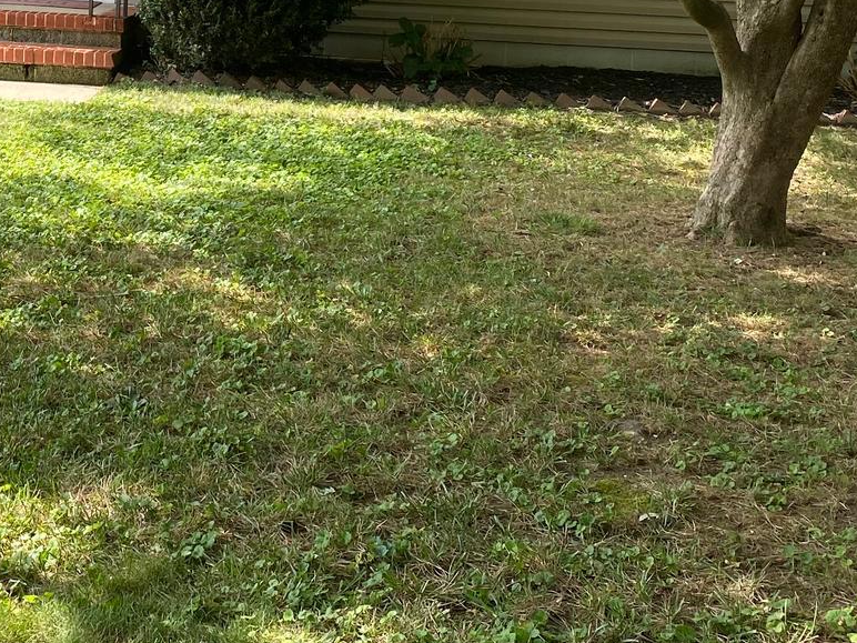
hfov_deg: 26.6
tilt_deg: -5.0
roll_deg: -1.1
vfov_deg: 20.6
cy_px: -11
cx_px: -10
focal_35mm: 69
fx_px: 1708
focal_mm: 4.25
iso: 32
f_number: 1.8
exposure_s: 1/517
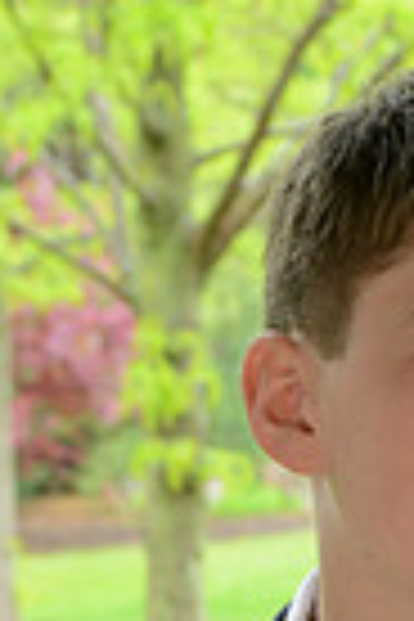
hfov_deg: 5.9
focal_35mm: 231
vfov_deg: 8.7
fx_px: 3984
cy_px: 886
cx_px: 362
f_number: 8
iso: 1000
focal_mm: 55
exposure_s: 1/60
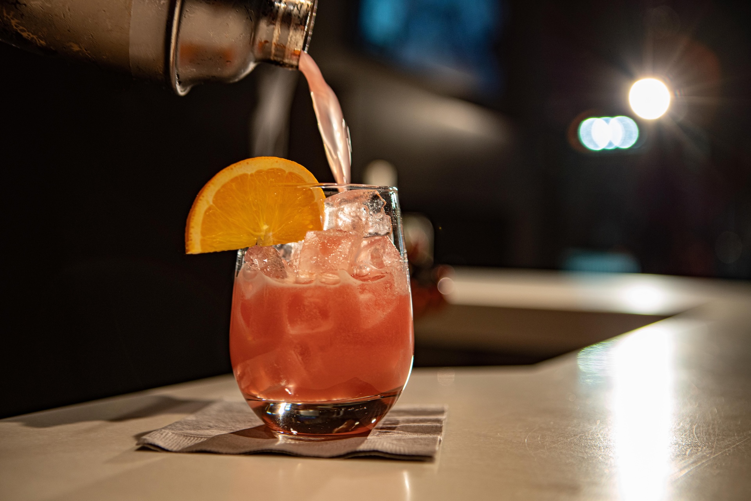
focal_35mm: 45
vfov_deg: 29.9
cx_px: 376
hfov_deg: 43.6
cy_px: 250
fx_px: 939
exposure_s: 1/60
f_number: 2.8
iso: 640
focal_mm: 45
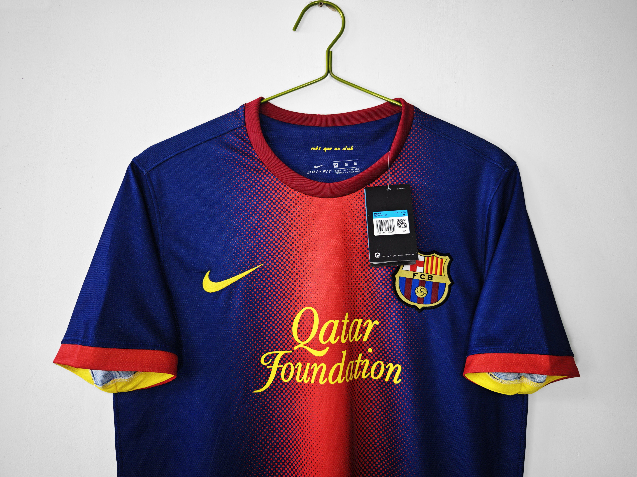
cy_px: 238
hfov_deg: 73.9
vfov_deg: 58.9
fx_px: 423
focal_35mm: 23
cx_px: 318
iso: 86
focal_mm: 8.67
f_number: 1.75
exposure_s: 1/100
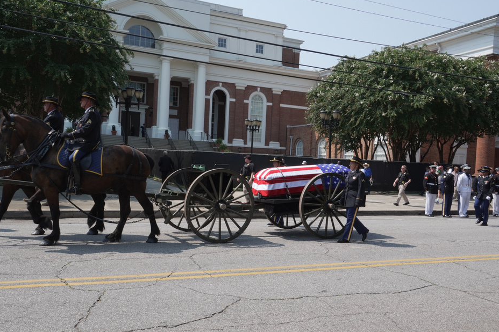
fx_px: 443
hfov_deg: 58.7
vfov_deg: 41.1
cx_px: 256
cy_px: 177
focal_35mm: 32
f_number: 18
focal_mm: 29
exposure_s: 1/160
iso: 500
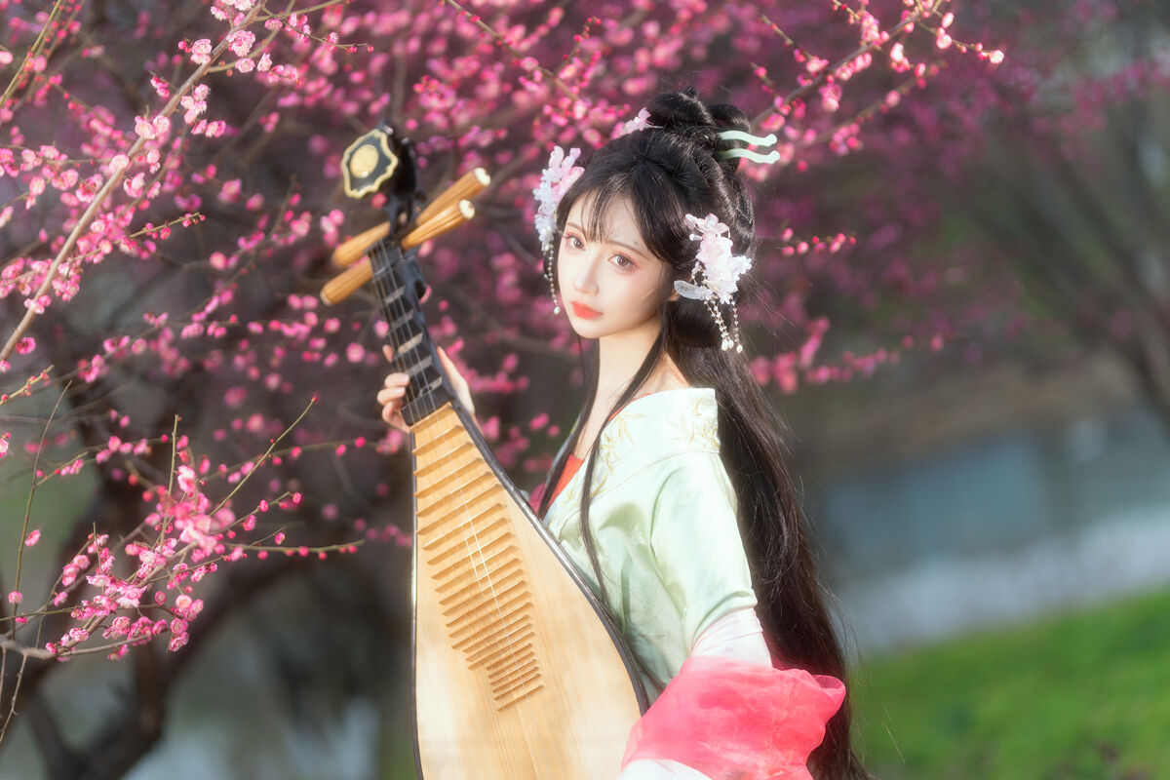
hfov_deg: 23.9
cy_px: 390
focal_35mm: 85
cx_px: 585
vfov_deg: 16.1
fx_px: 2762
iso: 125
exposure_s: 1/250
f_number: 1.4
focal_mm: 85
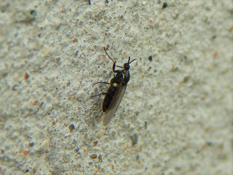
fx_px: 700
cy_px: 88
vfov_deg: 14.2
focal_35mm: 104
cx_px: 116
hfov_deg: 18.9
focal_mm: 18.7
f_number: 4.5
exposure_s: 1/125
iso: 125
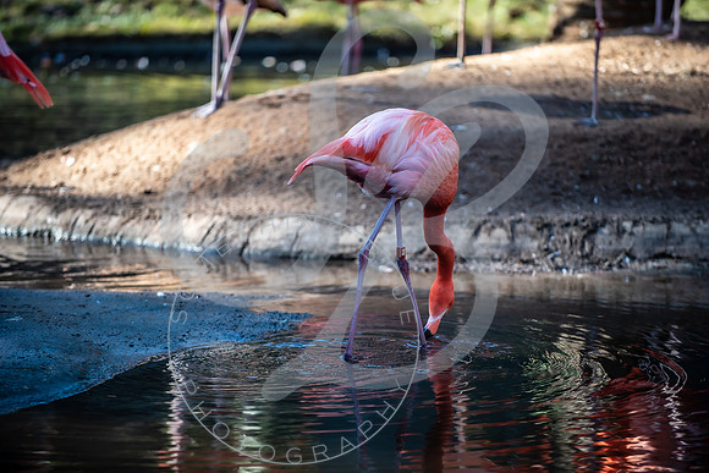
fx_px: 3349
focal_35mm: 170
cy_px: 236
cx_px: 354
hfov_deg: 12.1
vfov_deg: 8.1
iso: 200
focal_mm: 170
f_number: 2.8
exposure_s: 1/400
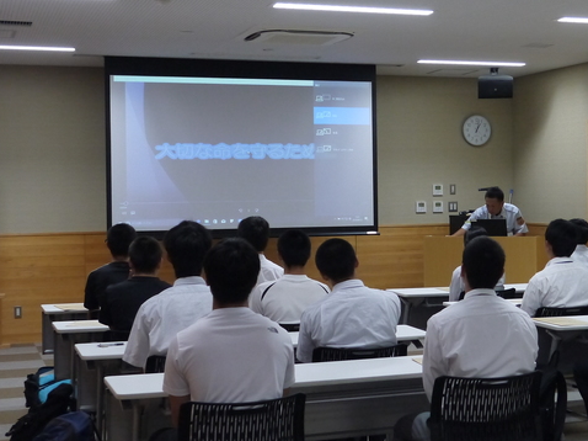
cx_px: 417
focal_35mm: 70
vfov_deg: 21.0
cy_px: 194
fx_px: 1188
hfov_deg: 27.5
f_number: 4.4
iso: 800
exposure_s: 1/125
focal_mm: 20
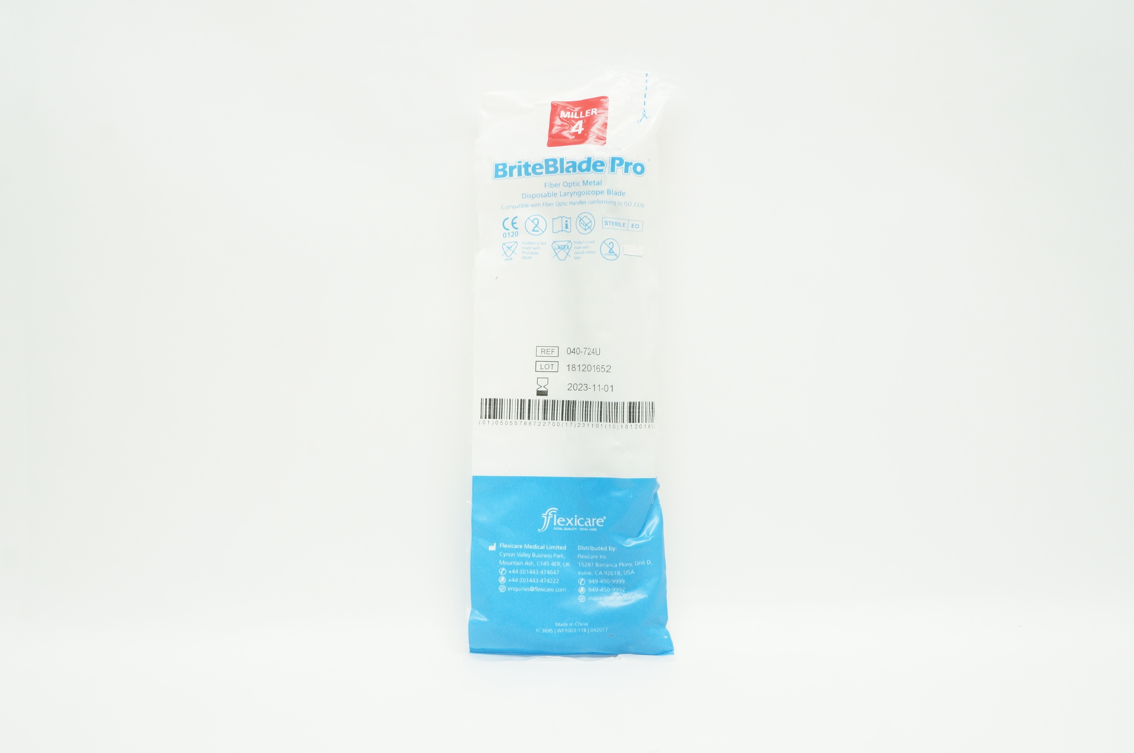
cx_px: 567
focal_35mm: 33
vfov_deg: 39.9
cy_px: 376
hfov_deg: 57.3
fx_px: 1038
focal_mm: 22
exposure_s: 1/25
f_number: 9
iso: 400
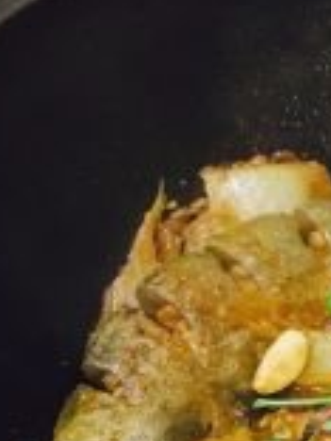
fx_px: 1657
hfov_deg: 10.3
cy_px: 339
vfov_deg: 15.1
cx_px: 706
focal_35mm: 130
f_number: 2.2
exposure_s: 1/17
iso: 100
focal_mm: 4.15
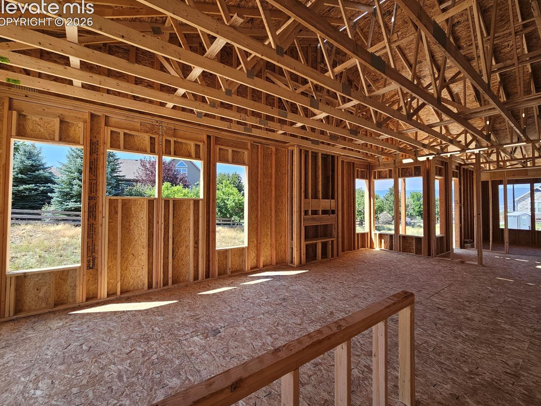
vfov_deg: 85.6
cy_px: 194
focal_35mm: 14
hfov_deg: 102.1
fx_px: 219
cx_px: 274
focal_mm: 2.2
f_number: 2.2
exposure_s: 1/341
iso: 50
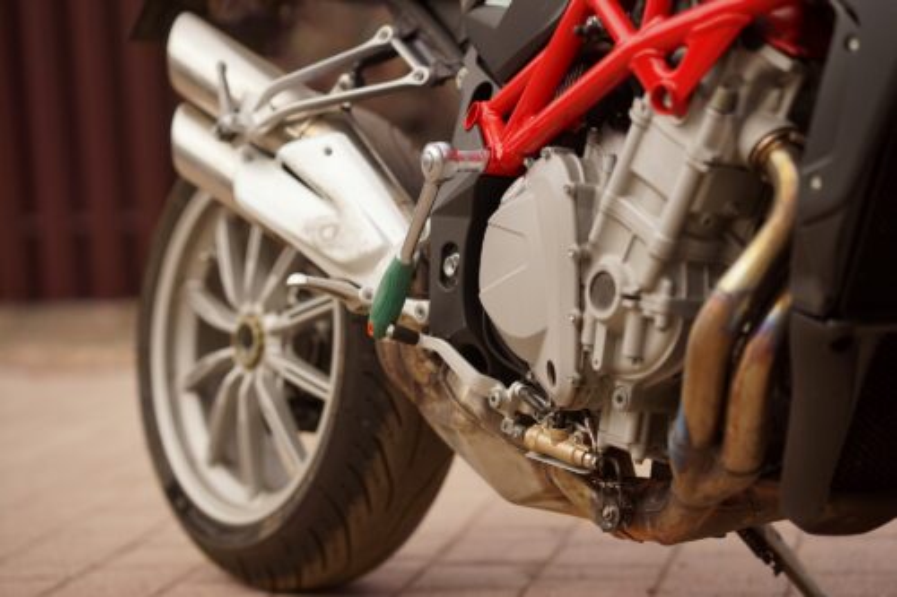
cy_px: 298
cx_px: 448
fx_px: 2117
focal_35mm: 85
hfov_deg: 23.9
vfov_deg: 16.1
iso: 160
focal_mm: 85
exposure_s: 1/1250
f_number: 2
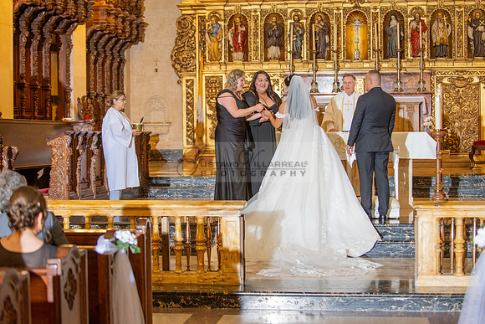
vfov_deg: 19.5
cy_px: 162
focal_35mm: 70
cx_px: 242
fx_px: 943
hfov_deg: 28.8
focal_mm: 70
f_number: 2.8
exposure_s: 1/200
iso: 1000
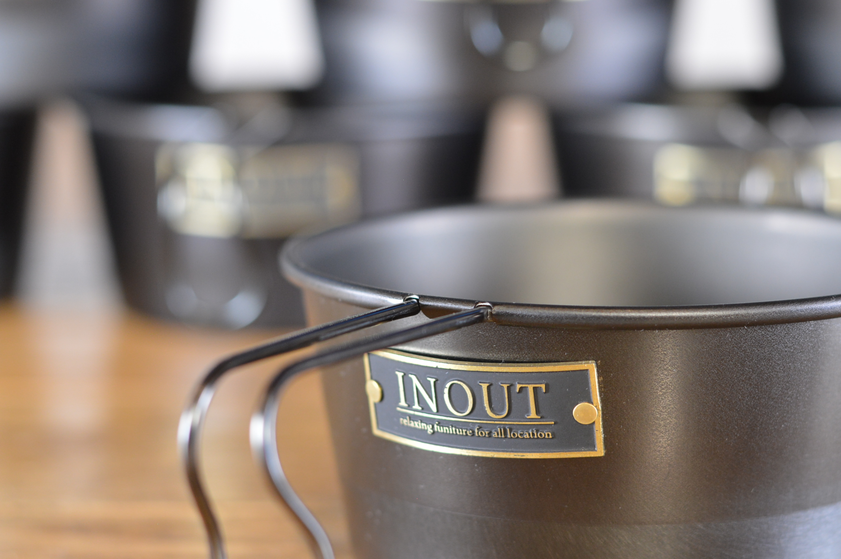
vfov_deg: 12.9
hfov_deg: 19.2
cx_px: 545
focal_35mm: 106
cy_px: 330
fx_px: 2474
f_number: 2.8
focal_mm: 50
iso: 400
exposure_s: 1/60
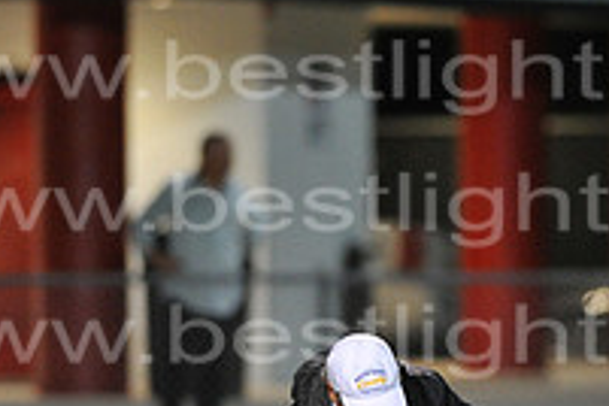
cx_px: 570
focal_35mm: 864
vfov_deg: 1.6
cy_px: 276
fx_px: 14615
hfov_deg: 2.4
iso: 5000
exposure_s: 1/400
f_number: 3.2
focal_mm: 300
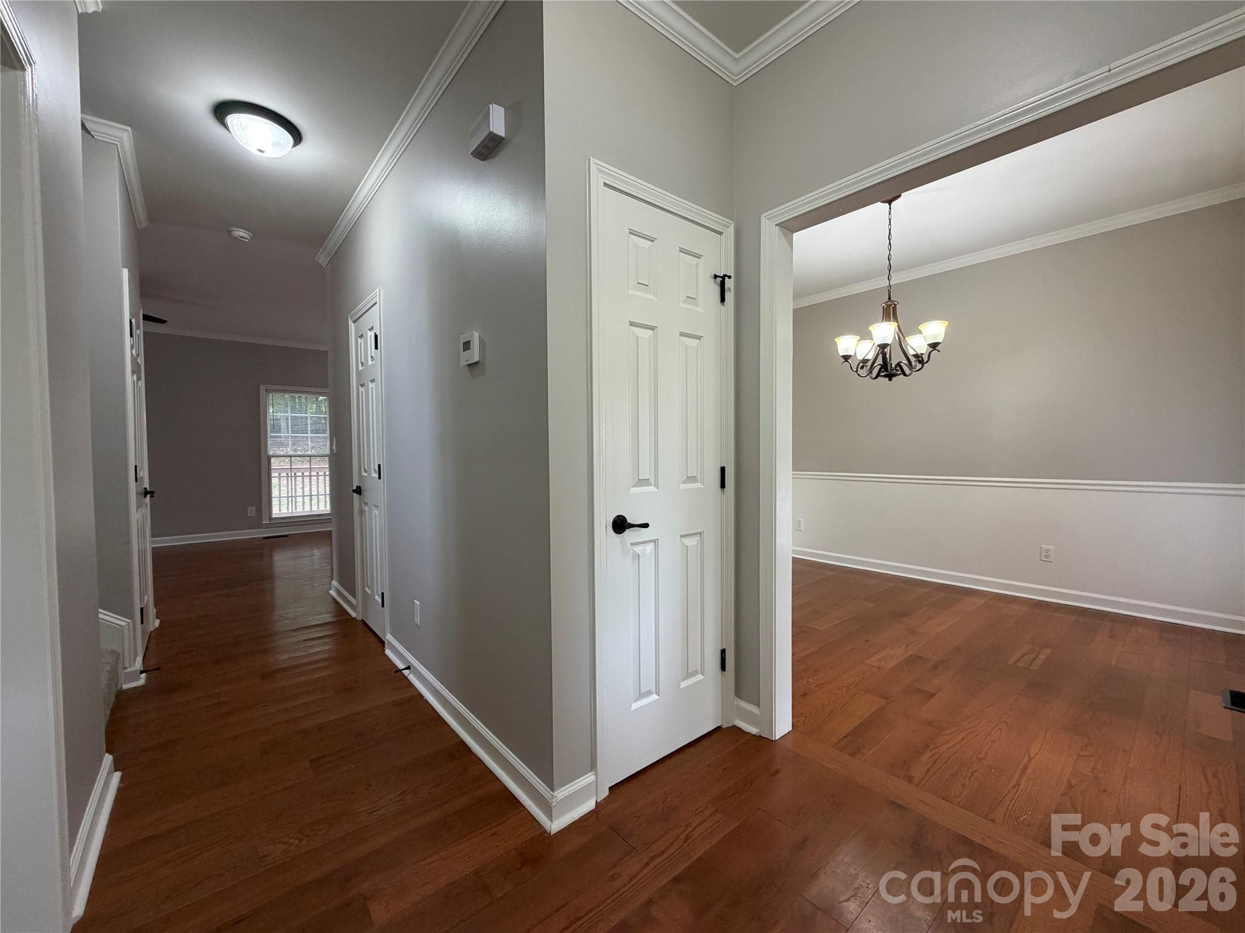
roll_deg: +0.4
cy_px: 466
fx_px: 504
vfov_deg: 85.7
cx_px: 622
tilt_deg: -2.0
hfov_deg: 102.1
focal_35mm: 14
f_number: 2.2
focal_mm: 2.22
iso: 200
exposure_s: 1/60
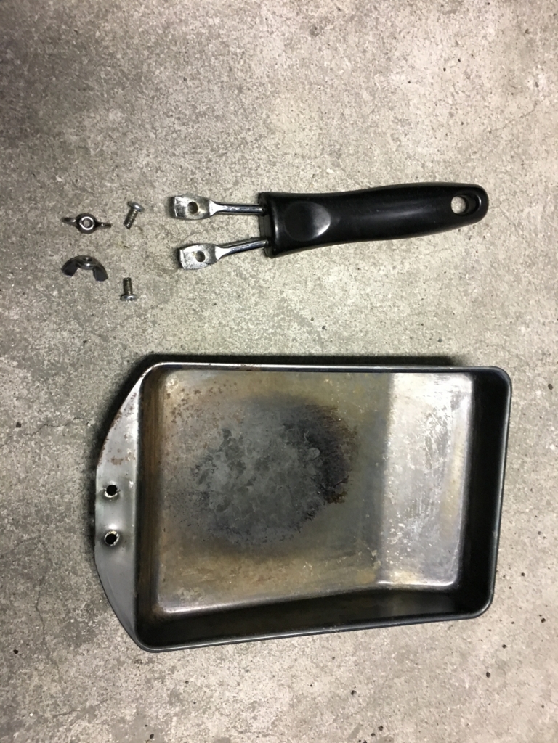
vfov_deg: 61.7
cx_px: 279
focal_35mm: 29
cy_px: 372
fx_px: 623
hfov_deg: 48.2
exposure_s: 1/17
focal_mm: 4.15
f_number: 2.2
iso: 200
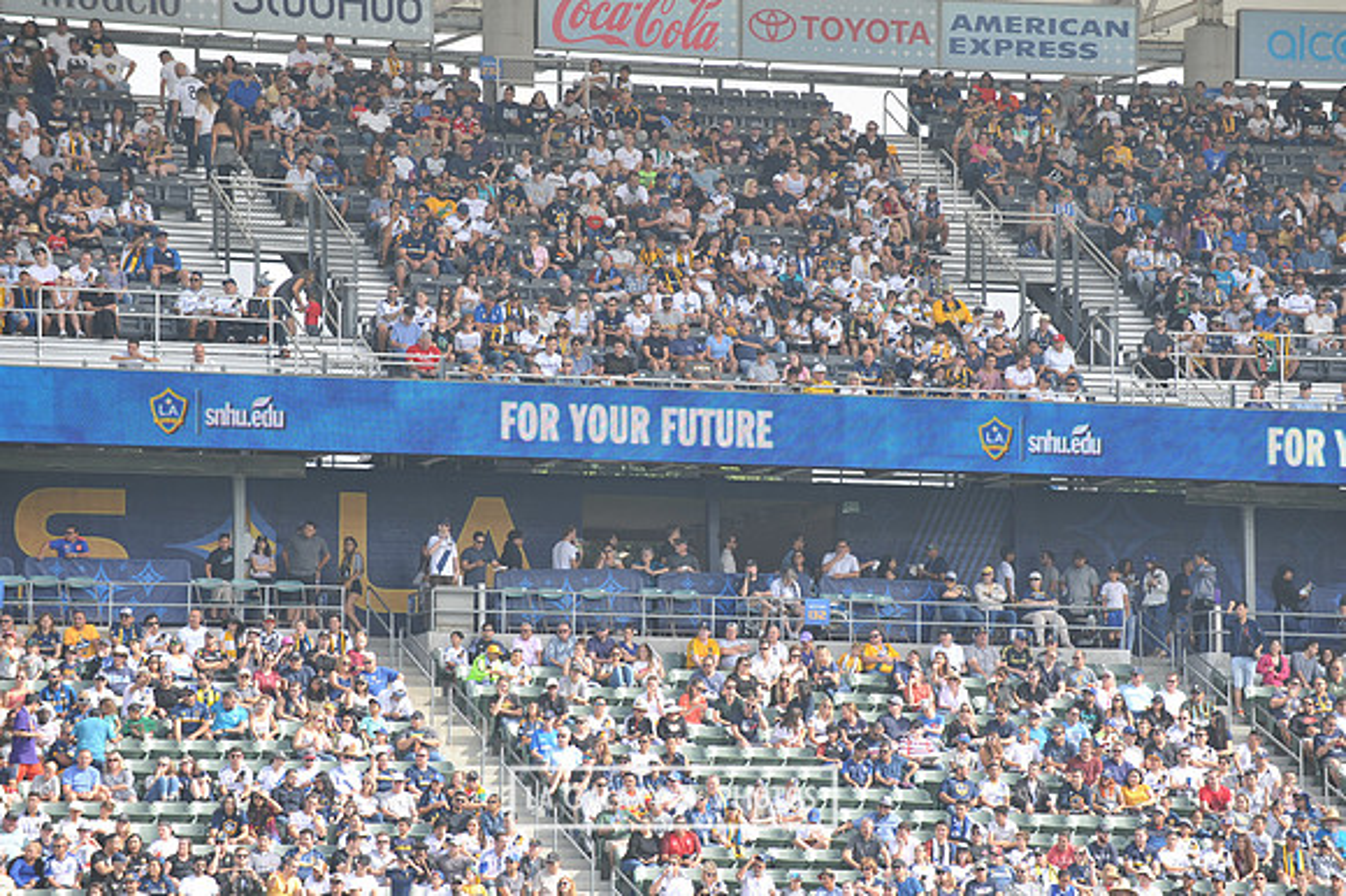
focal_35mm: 200
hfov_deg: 10.3
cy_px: 448
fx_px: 7473
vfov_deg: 6.9
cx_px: 673
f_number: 8
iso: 200
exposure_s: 1/250
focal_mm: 200
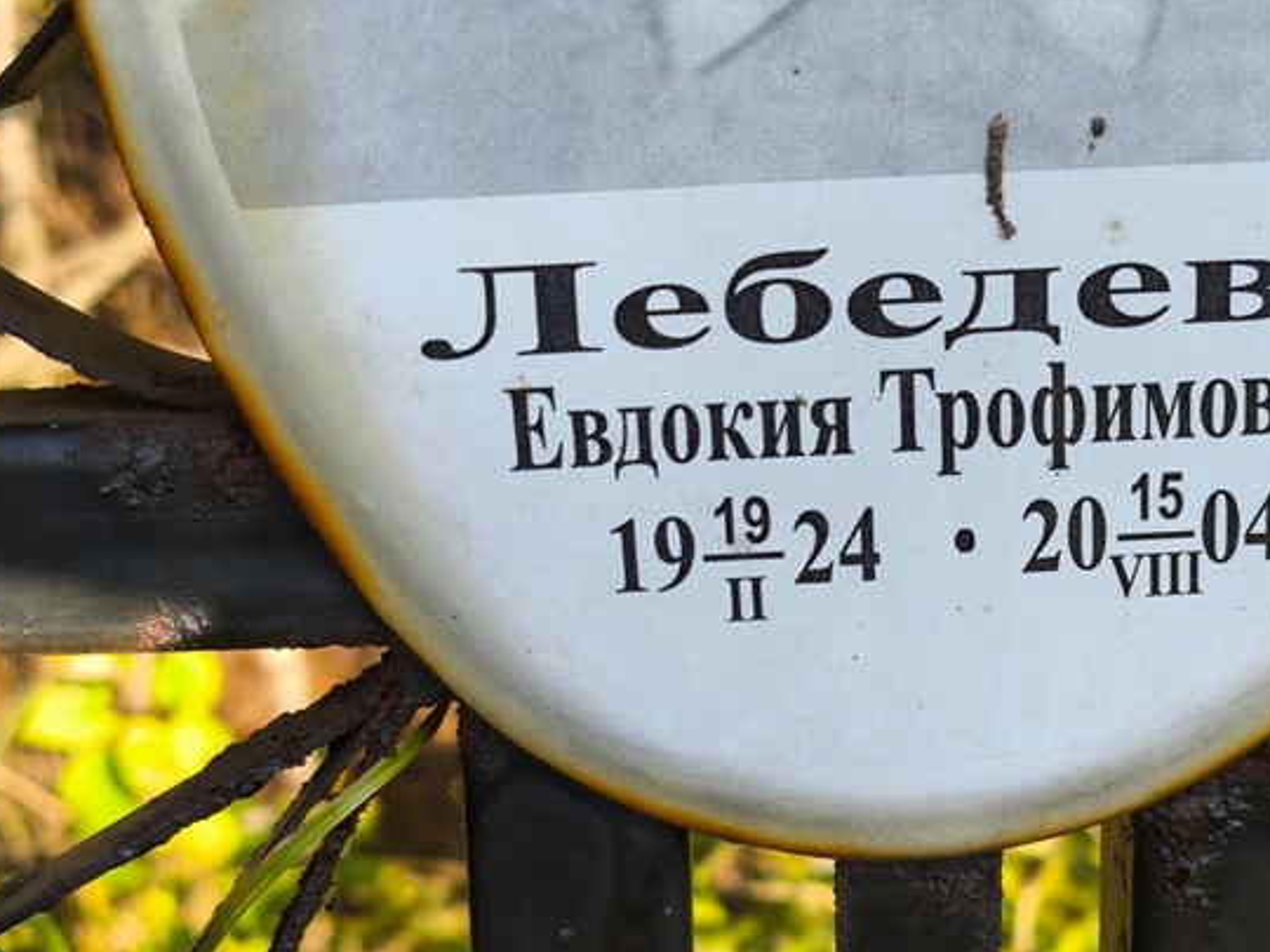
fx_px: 2715
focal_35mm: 74
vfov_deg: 19.8
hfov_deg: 26.2
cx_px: 794
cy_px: 663
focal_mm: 4.71
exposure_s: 1/253
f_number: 1.7
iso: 50
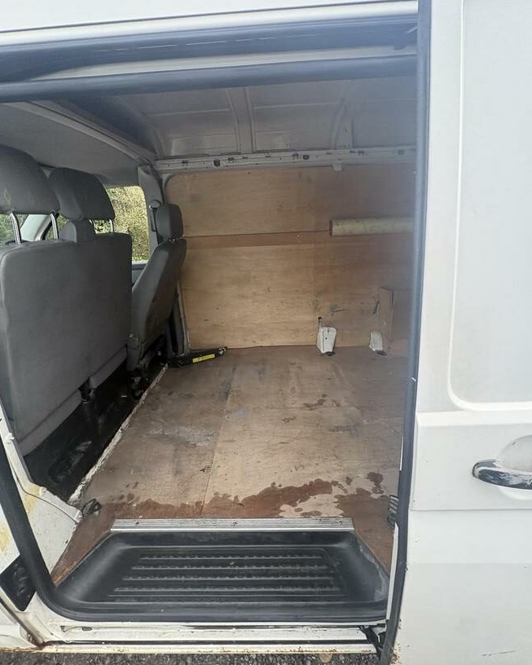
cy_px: 319
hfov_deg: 84.0
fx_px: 295
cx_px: 264
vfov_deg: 96.7
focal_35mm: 15
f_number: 2.2
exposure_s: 1/272
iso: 64
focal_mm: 2.22
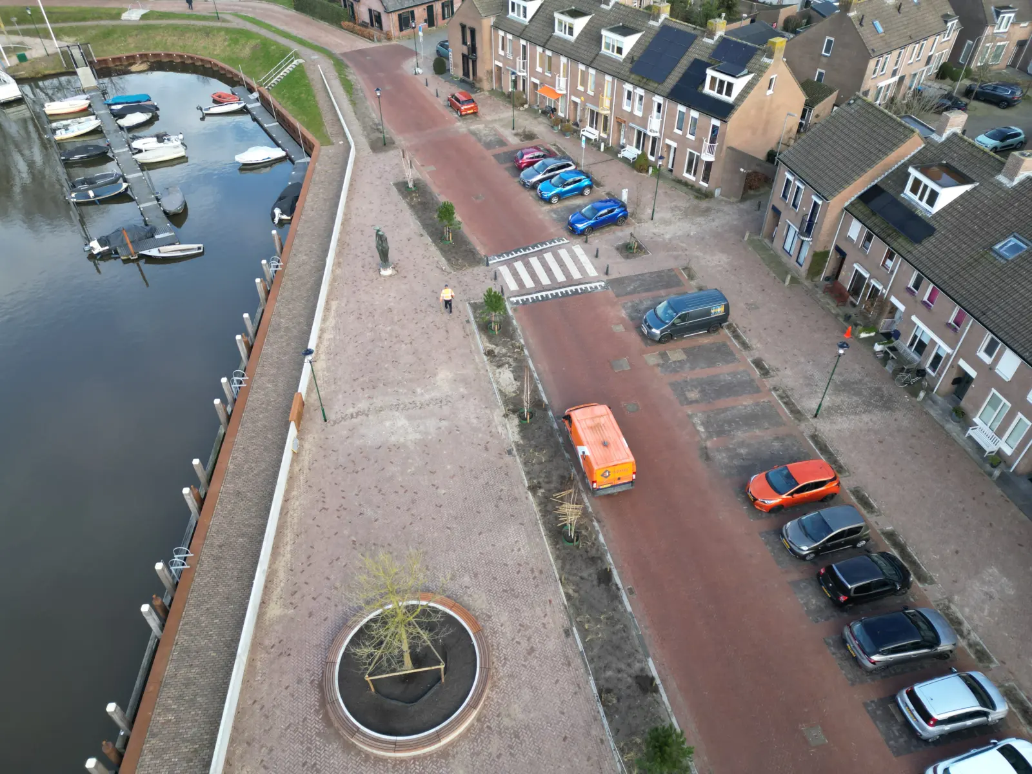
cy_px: 387
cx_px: 516
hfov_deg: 71.6
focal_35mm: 24
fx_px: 716
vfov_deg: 56.8
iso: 100
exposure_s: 1/350
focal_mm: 6.72
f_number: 1.7
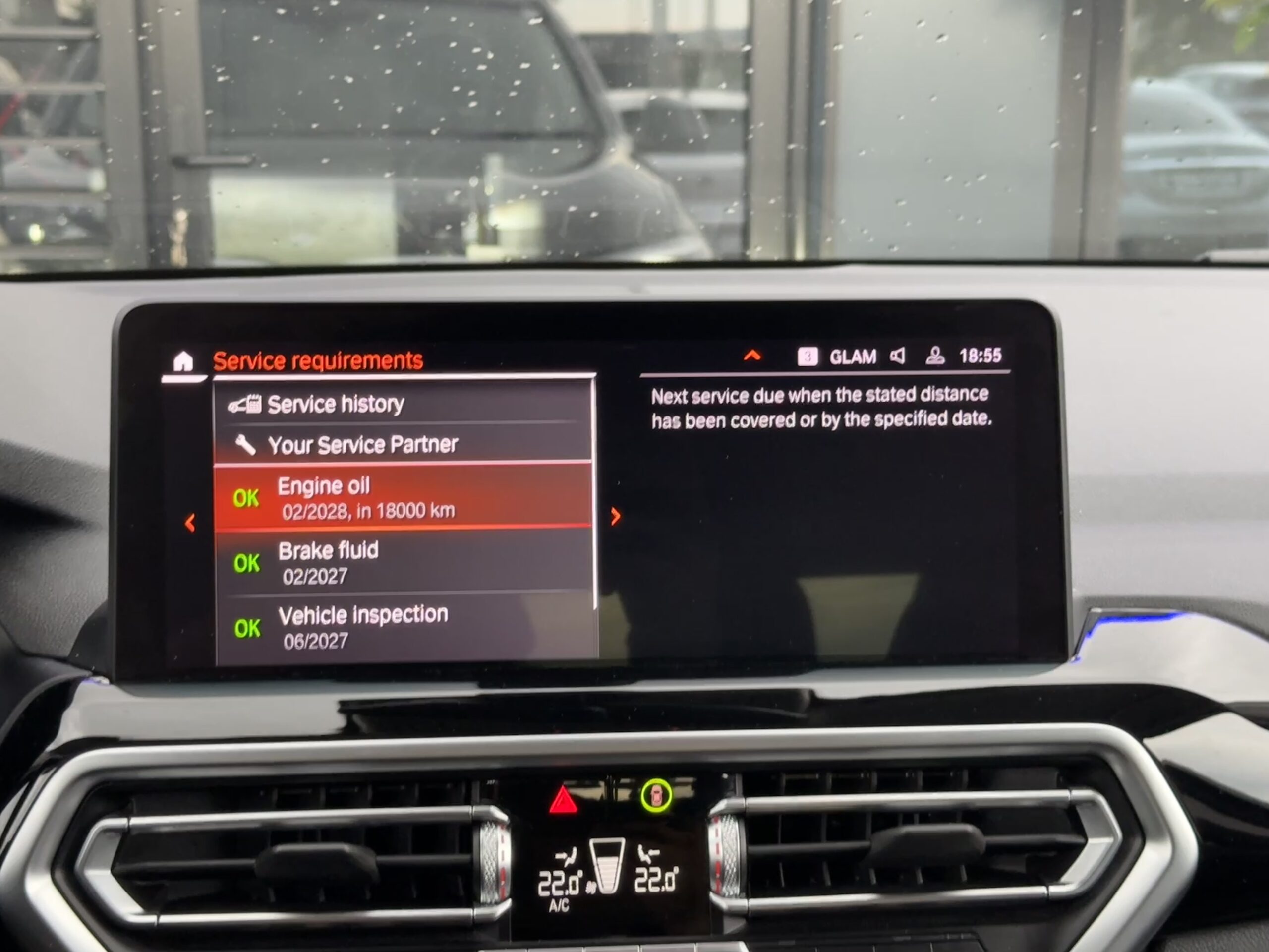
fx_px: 1760
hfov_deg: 39.7
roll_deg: -0.6
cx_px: 634
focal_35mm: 48
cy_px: 476
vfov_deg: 30.3
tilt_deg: -9.5
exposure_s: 1/37
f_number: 1.78
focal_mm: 6.76
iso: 400
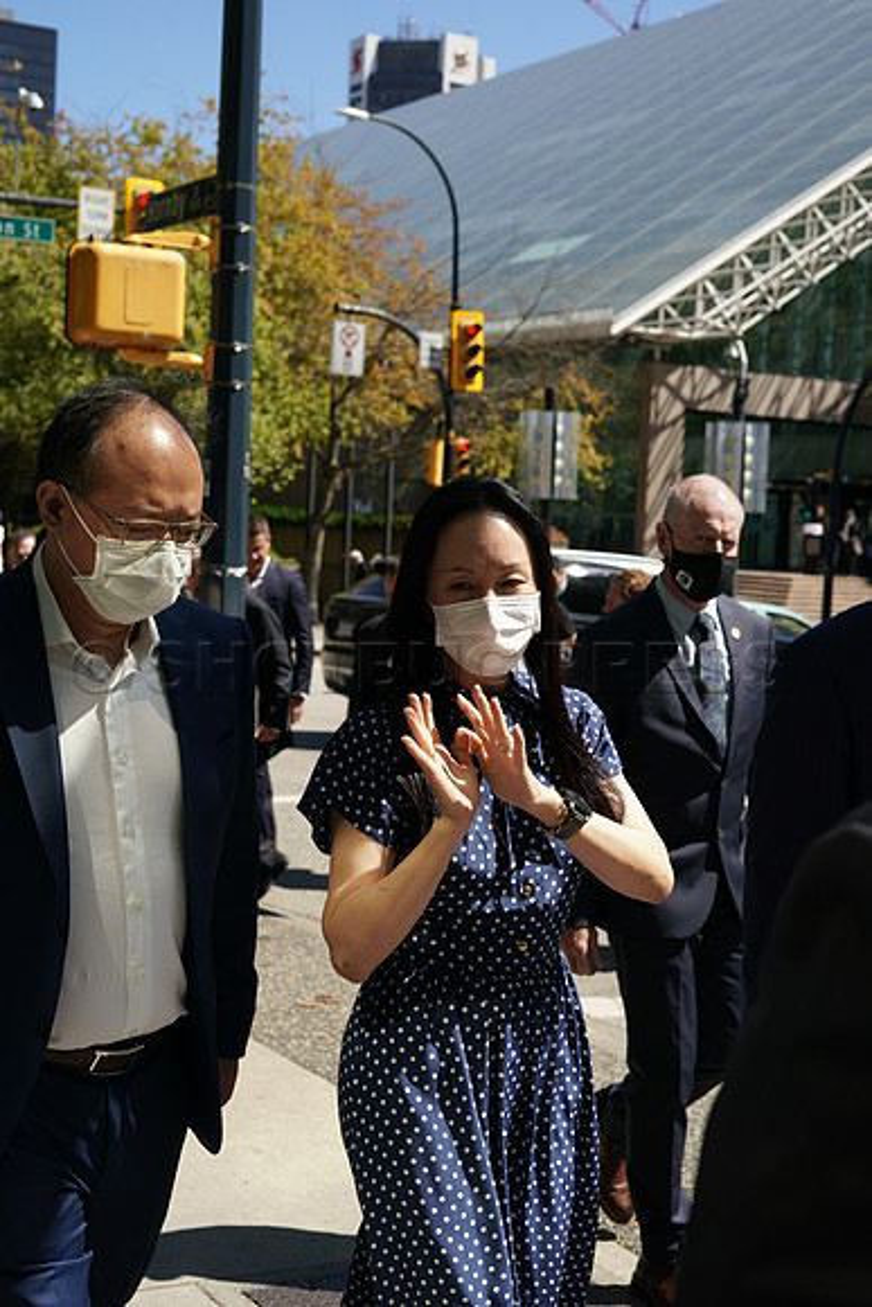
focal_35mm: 50
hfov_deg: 27.0
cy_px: 654
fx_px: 1815
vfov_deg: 39.6
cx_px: 436
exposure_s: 1/500
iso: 200
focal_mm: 50
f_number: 6.3
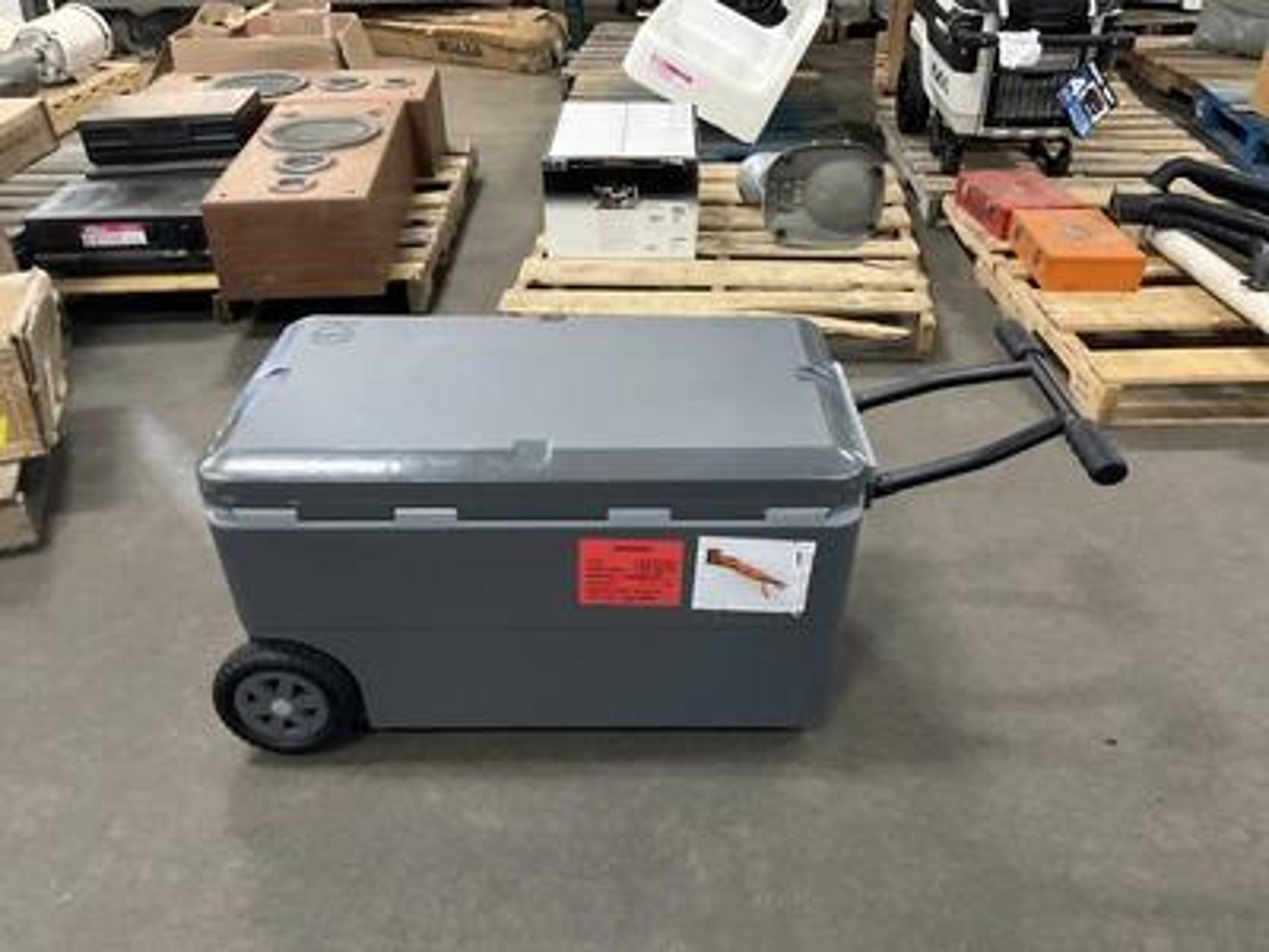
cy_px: 476
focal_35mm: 29
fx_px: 1063
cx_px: 634
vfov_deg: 48.2
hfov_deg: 61.7
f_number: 1.8
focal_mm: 3
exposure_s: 1/40
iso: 200
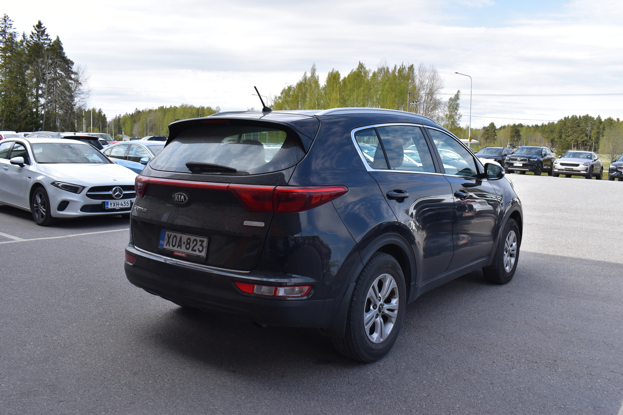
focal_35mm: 30
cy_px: 208
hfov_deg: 61.9
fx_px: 519
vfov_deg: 43.6
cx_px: 312
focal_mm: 20
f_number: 11
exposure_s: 1/350
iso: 400
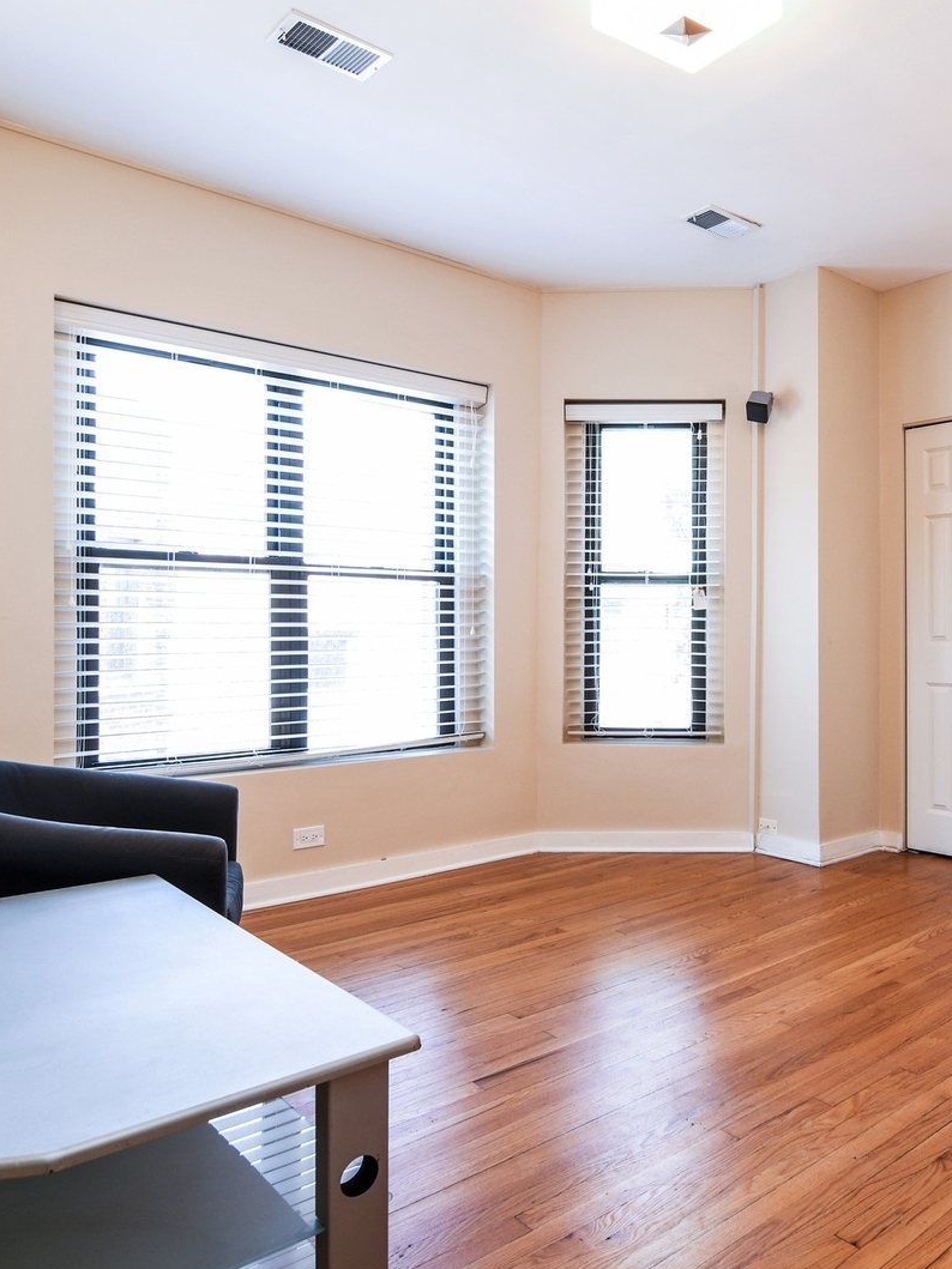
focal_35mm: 25
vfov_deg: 68.6
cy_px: 636
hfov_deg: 51.8
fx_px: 930
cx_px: 717
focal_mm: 11.5
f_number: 8
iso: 100
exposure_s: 1/3
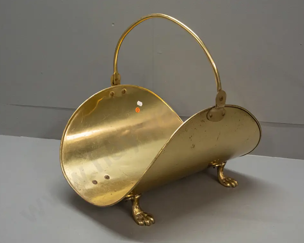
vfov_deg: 37.3
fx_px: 360
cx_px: 155
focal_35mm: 40
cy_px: 122
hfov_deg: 45.8
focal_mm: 19
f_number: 5.6
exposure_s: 1/200
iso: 3200
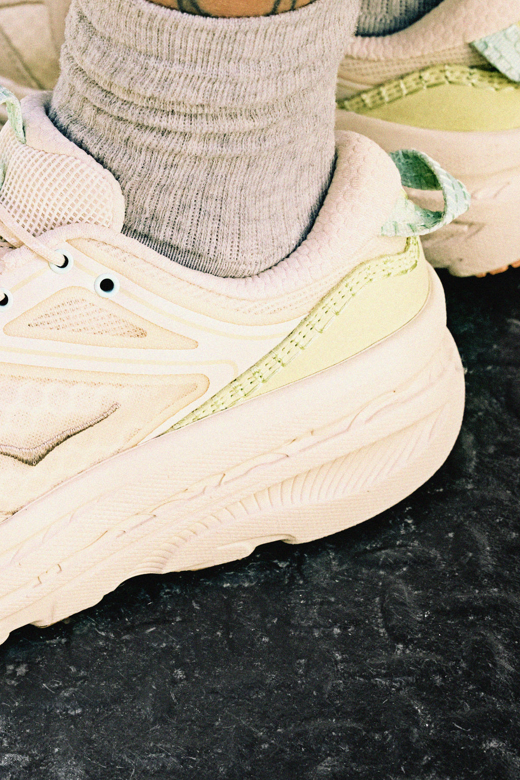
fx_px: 2175
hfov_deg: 13.6
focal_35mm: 100
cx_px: 118
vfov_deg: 20.3
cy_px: 293
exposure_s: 1/320
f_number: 8
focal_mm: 44.6
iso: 800
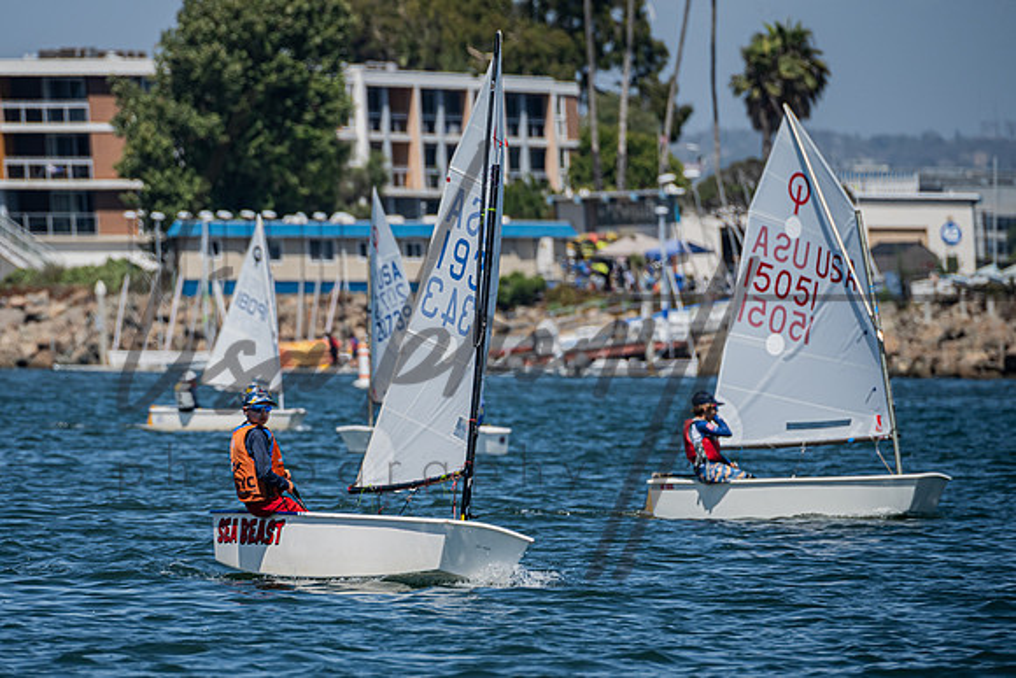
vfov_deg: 2.8
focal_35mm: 486
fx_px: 13709
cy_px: 367
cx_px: 366
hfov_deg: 4.2
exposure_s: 1/1000
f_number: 8
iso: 250
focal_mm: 360
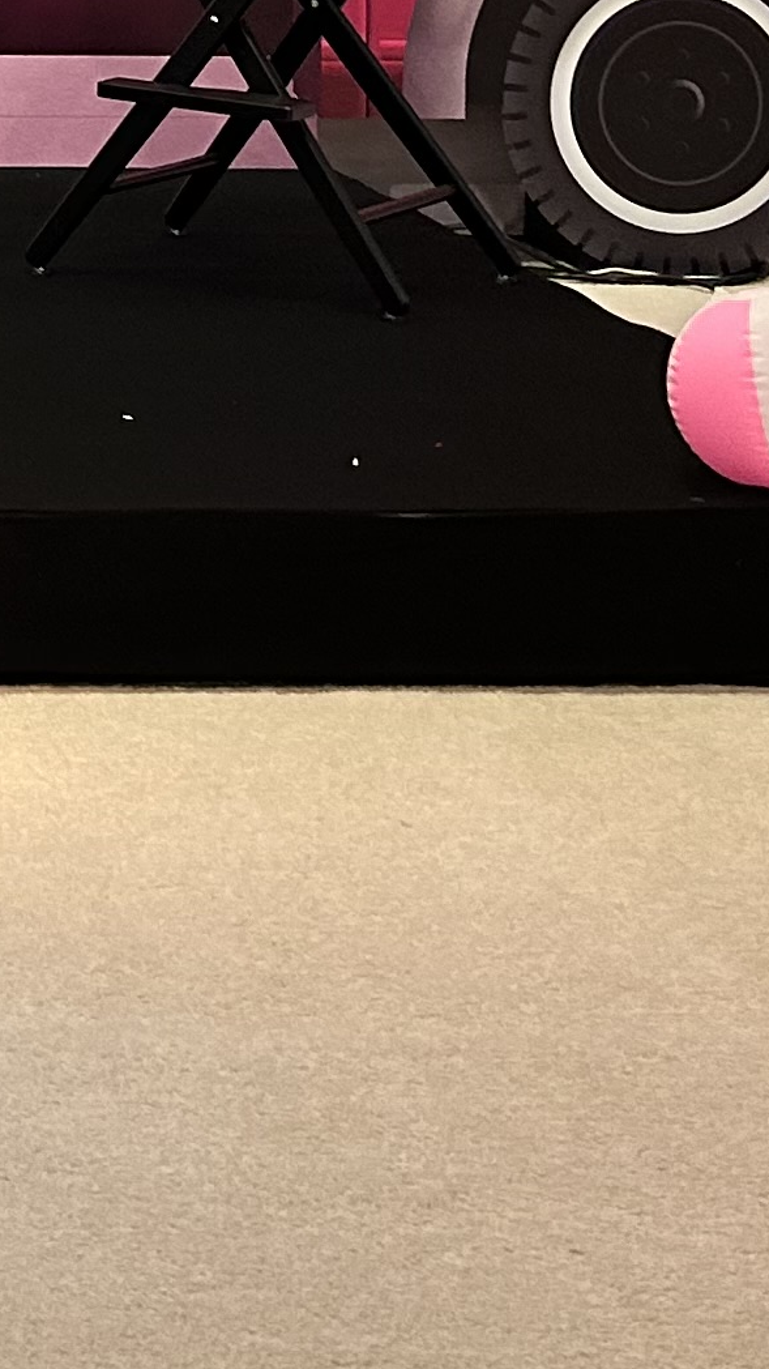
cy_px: -517
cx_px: -830
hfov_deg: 10.2
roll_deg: -0.4
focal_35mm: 109
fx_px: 3954
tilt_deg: +0.4
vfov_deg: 18.0
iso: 125
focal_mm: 5.7
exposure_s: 1/120
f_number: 1.5
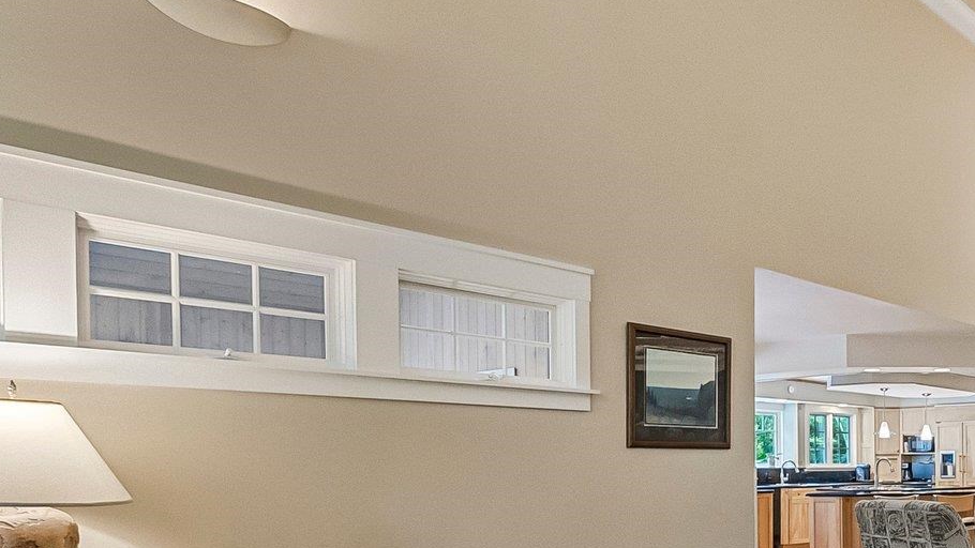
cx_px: 874
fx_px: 890
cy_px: 470
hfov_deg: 51.0
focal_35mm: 34
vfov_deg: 32.9
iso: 8000
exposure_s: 1/80
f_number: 6.3
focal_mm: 14.6
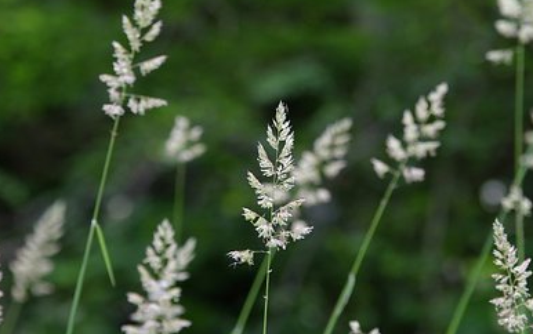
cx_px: 304
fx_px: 1856
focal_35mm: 128
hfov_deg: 16.3
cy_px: 177
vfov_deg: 10.3
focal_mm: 63
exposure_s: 1/200
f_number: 4
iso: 200
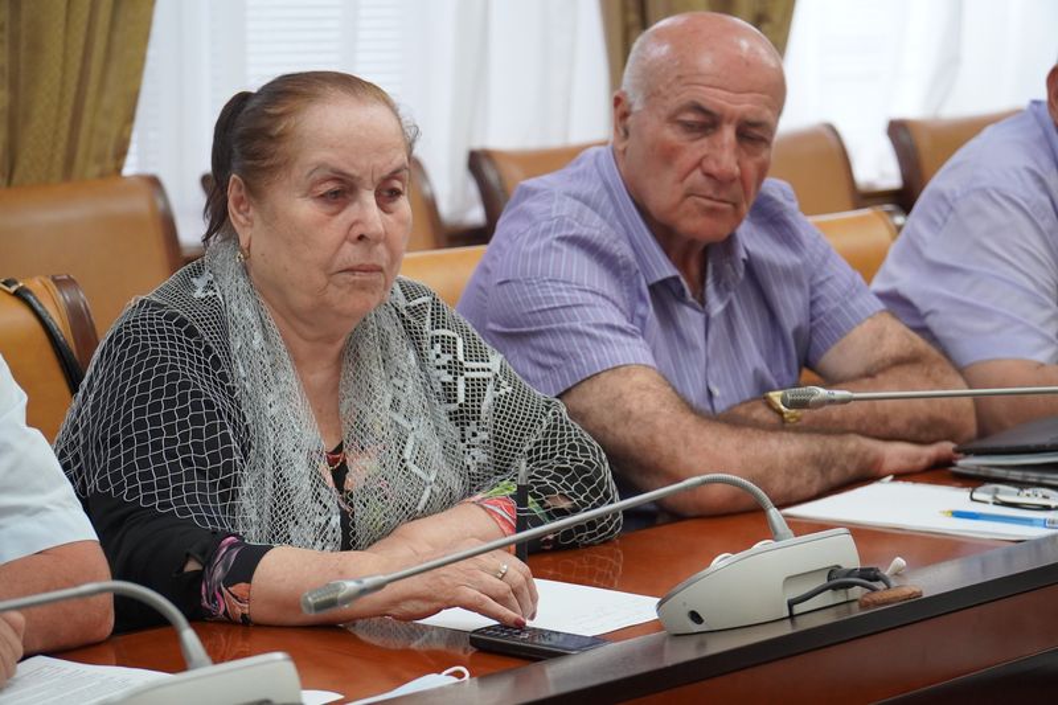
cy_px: 352
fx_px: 2732
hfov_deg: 21.9
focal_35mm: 93
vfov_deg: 14.7
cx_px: 529
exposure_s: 1/160
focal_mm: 62
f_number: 4
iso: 2000
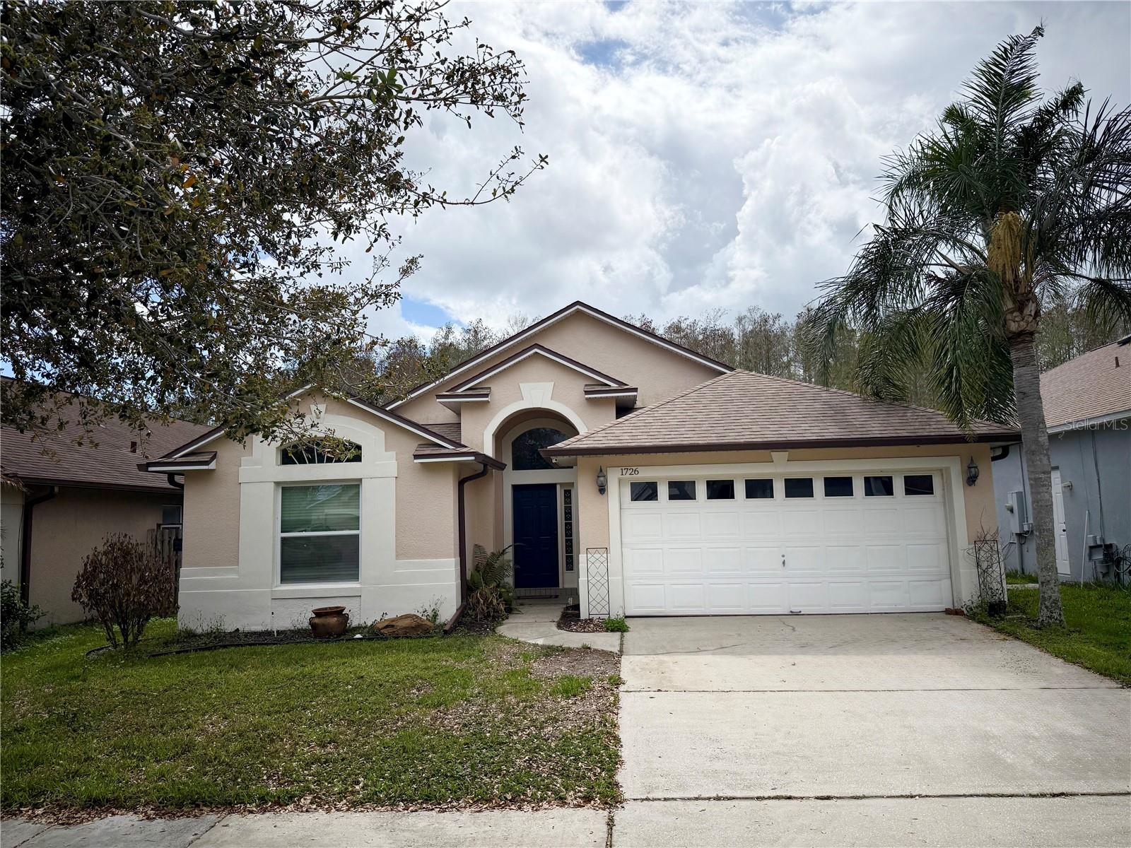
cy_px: 424
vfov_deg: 56.8
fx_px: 784
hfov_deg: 71.6
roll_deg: +1.7
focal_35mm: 24
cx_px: 566
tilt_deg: +7.5
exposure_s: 1/11905
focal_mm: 6.76
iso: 125
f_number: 1.78
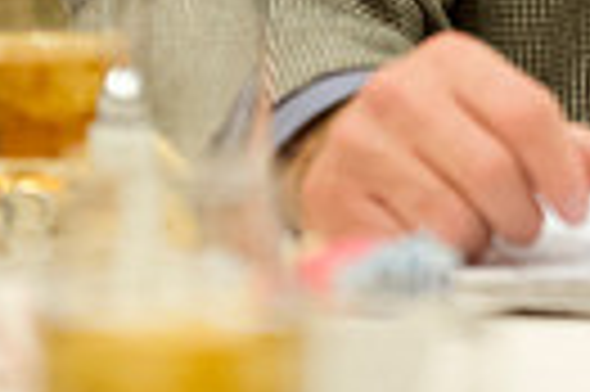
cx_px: 860
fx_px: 14486
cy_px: -451
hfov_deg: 2.3
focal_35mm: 885
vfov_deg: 1.5
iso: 3200
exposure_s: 1/60
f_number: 2.8
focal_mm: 200
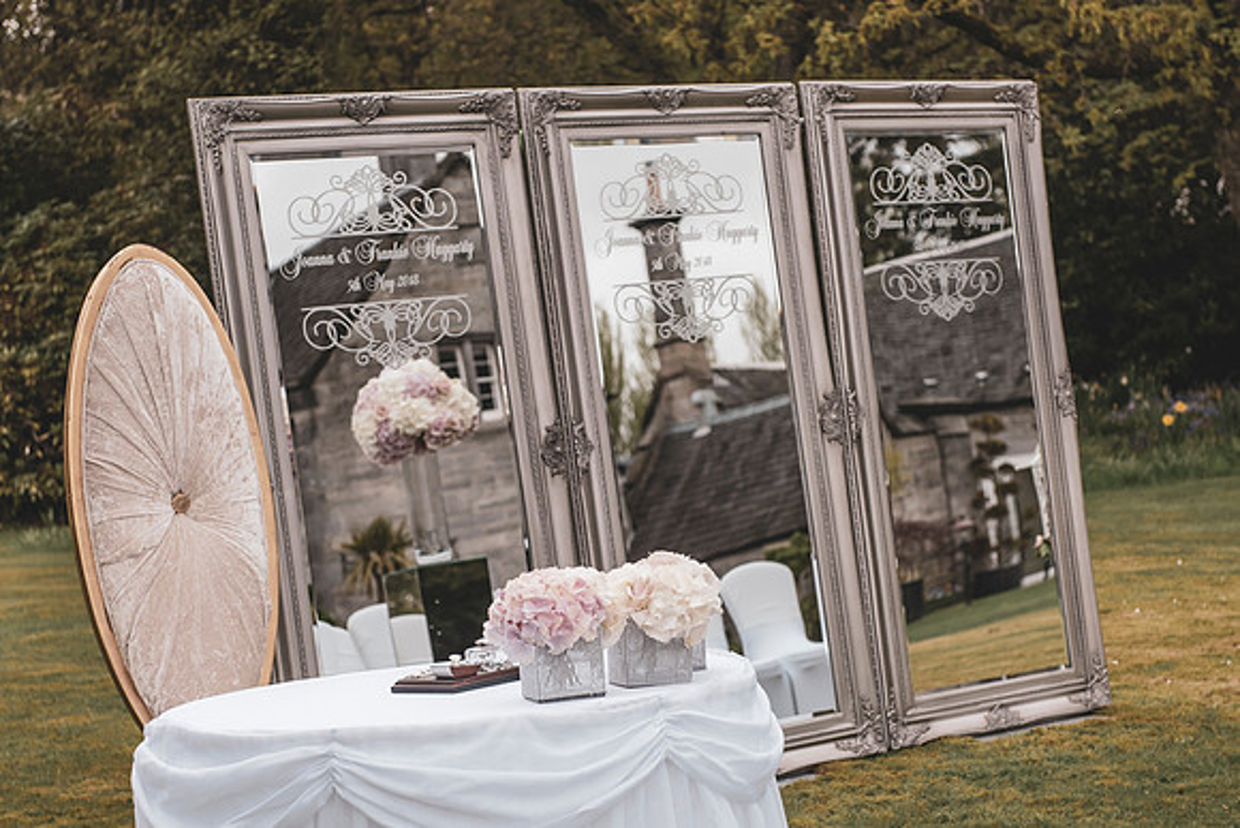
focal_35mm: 84
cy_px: 417
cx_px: 578
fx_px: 2889
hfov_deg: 24.2
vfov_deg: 16.3
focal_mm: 70
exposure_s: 1/800
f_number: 4.5
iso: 400
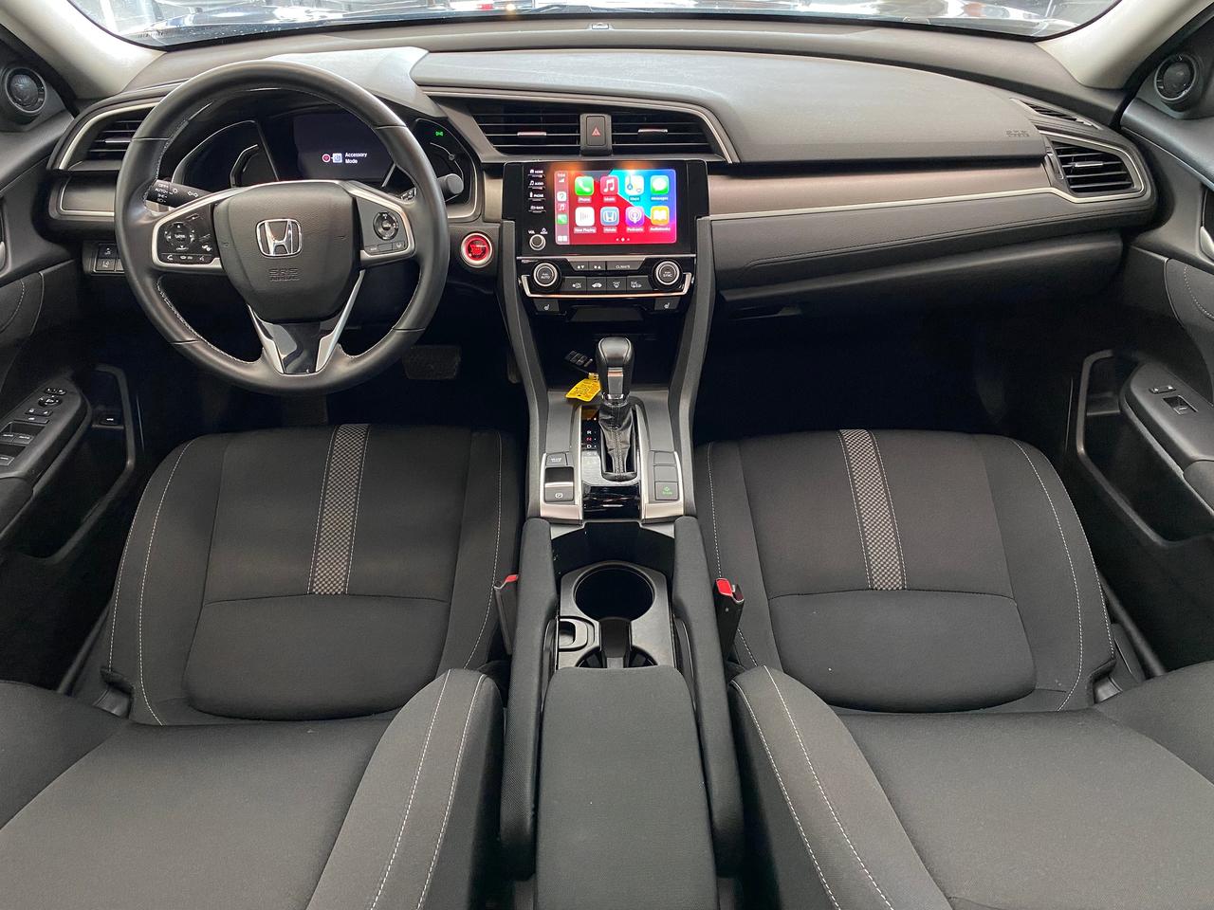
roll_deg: +0.2
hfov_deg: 67.3
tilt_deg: -37.6
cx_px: 607
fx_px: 912
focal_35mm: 26
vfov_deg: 53.1
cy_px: 455
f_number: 1.8
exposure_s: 1/60
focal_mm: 4.25
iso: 200
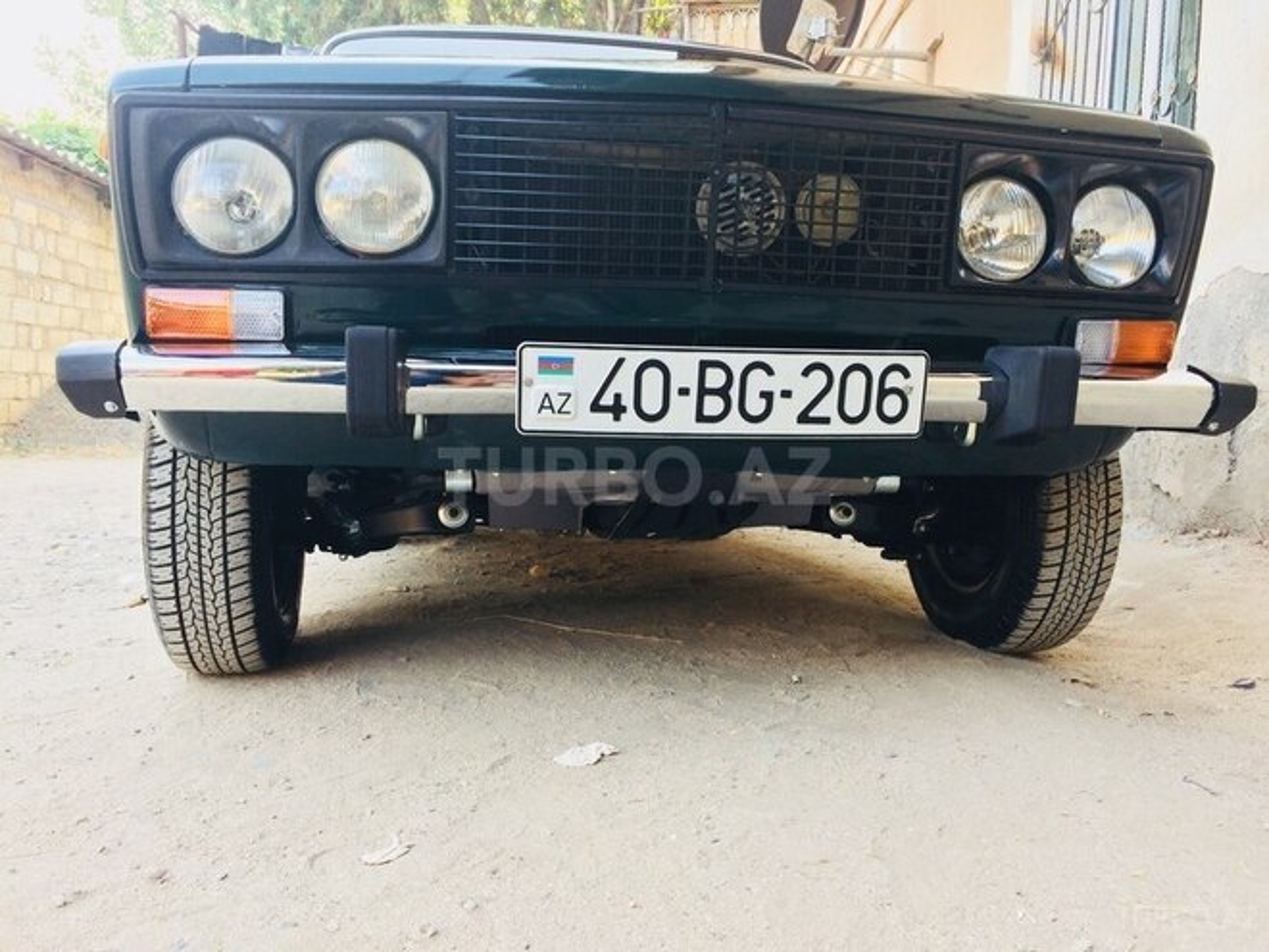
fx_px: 1063
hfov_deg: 61.7
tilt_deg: -3.1
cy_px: 476
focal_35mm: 29
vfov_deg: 48.2
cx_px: 634
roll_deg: -2.9
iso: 50
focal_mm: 4.15
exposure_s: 1/100
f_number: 2.2
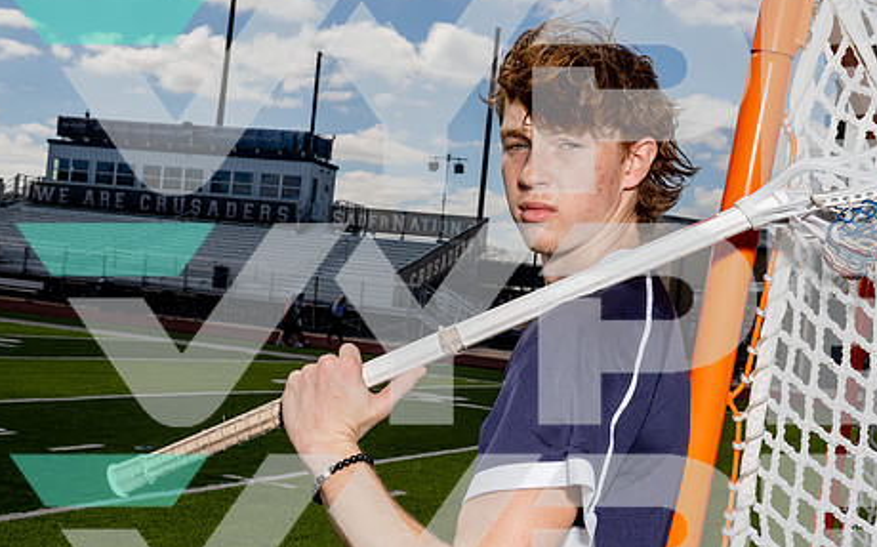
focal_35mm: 54
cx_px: 501
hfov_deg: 37.5
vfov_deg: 23.9
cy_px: 325
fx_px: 1290
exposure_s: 1/250
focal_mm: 42
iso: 100
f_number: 14
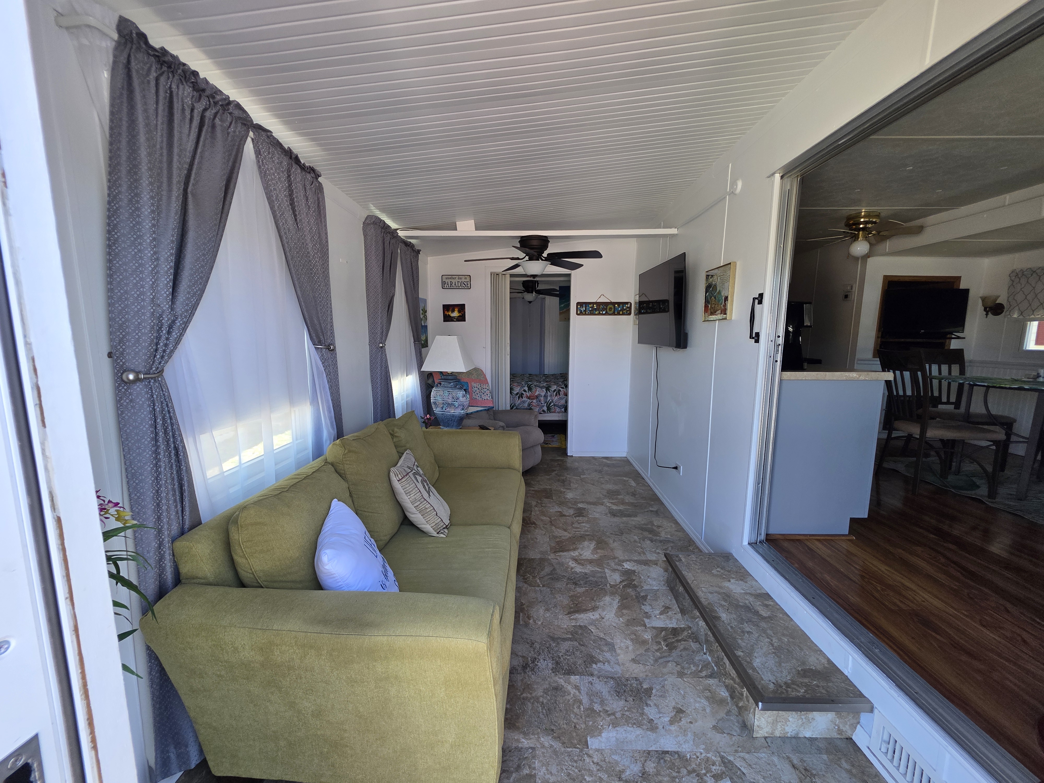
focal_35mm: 13
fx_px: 392
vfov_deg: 89.9
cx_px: 522
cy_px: 392
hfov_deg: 106.2
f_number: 1.9
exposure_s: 1/120
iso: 64
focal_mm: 2.2
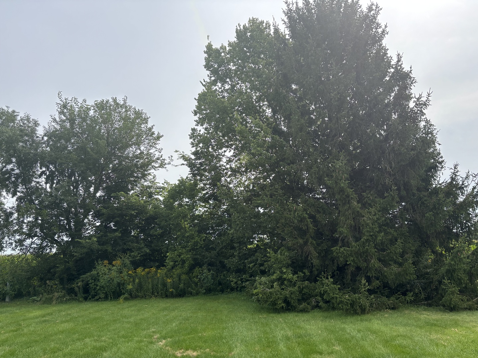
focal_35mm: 26
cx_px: 239
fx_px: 359
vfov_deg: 53.1
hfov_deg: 67.3
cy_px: 179
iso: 50
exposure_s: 1/3021
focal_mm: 5.96
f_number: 1.6
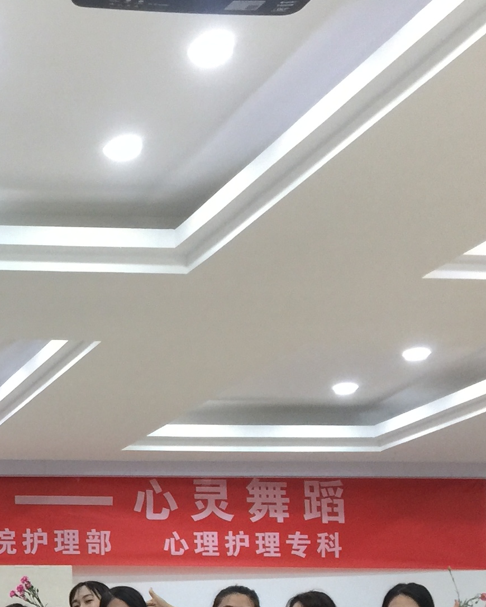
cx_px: -245
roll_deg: -1.1
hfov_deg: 16.5
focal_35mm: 85
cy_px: 675
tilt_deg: +3.7
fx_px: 1528
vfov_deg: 21.3
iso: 64
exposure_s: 1/33
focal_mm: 4.15
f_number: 2.2
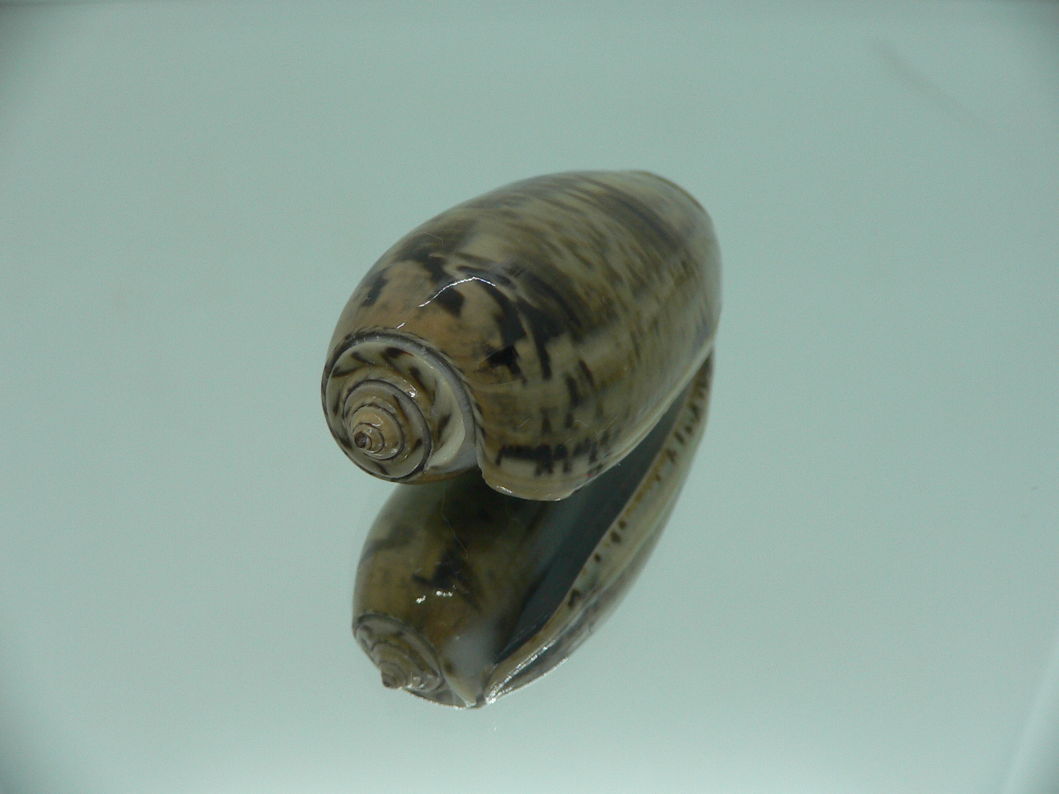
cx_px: 530
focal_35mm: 35
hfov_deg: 52.6
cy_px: 397
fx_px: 1071
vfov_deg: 40.7
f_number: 2.8
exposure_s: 1/60
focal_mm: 4.6
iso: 100
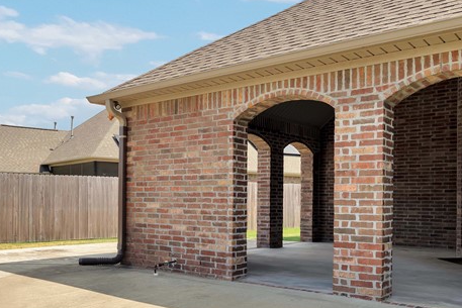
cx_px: 186
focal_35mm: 38
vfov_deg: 34.8
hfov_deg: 50.4
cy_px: 199
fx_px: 488
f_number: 7.1
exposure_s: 1/125
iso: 100
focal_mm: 16
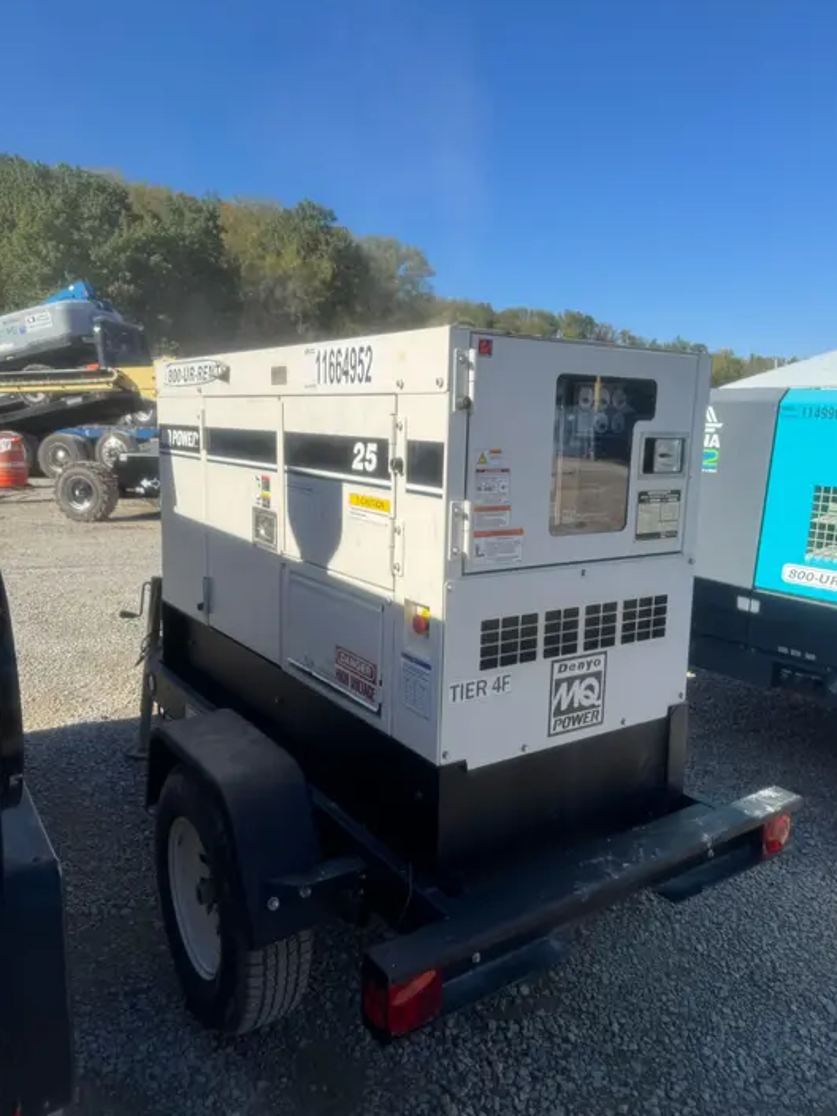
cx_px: 434
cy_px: 548
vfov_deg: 69.4
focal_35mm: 25
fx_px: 806
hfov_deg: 54.9
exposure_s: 1/3802
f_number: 1.78
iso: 80
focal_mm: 6.76
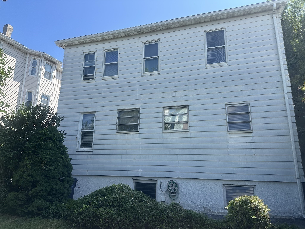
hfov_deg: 71.6
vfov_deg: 56.8
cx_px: 152
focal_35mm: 24
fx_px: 211
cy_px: 114
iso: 80
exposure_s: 1/2155
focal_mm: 6.86
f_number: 1.78
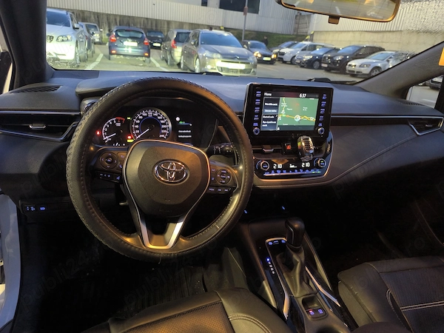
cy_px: 166
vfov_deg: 58.9
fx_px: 295
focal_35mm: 23
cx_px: 222
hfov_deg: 73.9
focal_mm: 6.14
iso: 2500
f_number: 1.65
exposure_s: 1/25
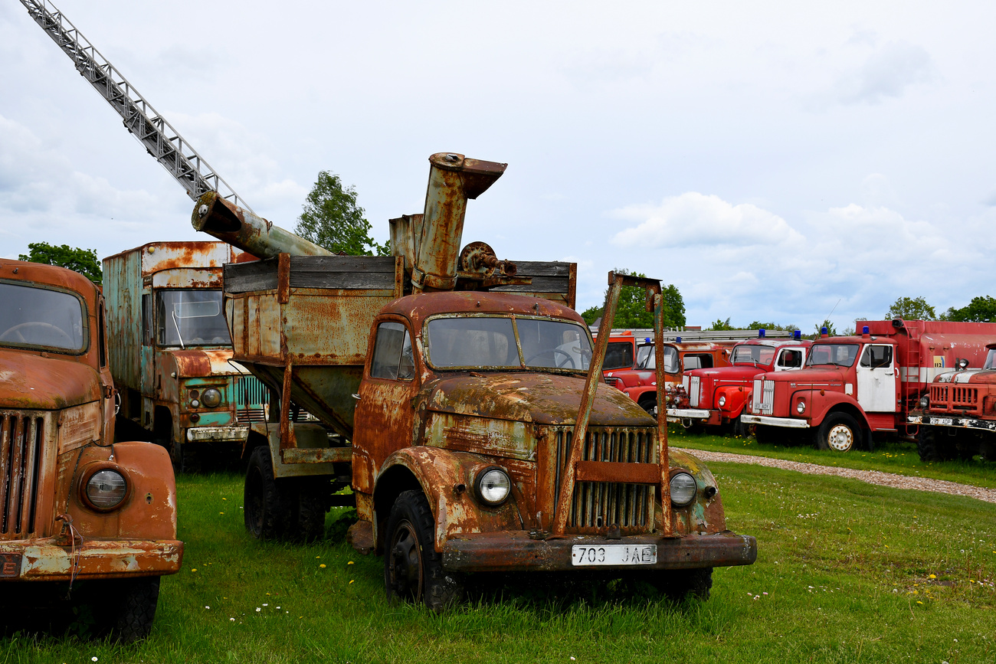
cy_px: 332
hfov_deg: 43.6
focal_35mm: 45
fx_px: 1245
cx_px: 498
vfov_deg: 29.9
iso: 200
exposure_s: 1/800
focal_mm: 30
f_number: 6.3
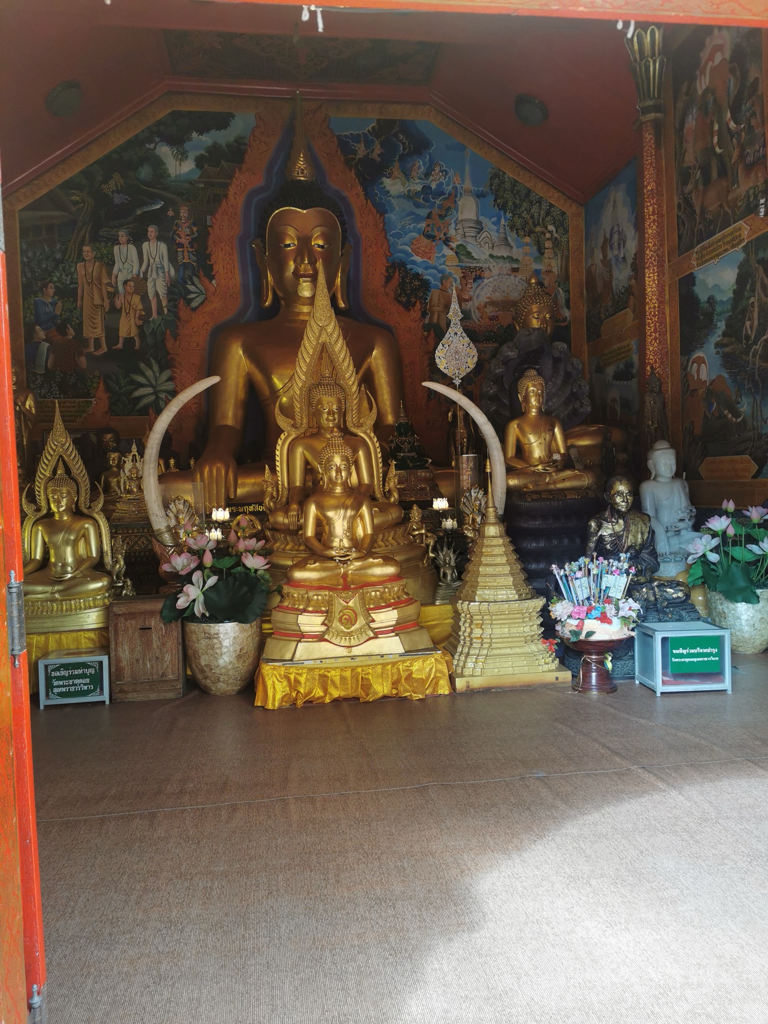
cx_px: 384
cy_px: 512
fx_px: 799
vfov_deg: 65.3
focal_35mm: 27
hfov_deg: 51.4
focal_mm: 5.56
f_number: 1.6
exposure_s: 1/107
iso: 50
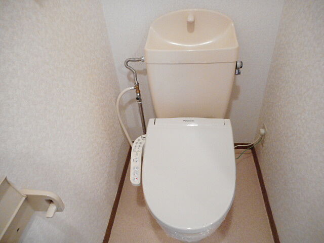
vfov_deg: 54.9
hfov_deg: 69.4
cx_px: 162
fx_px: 234
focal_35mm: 25
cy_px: 122
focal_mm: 4.5
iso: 450
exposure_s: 1/8
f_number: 3.7
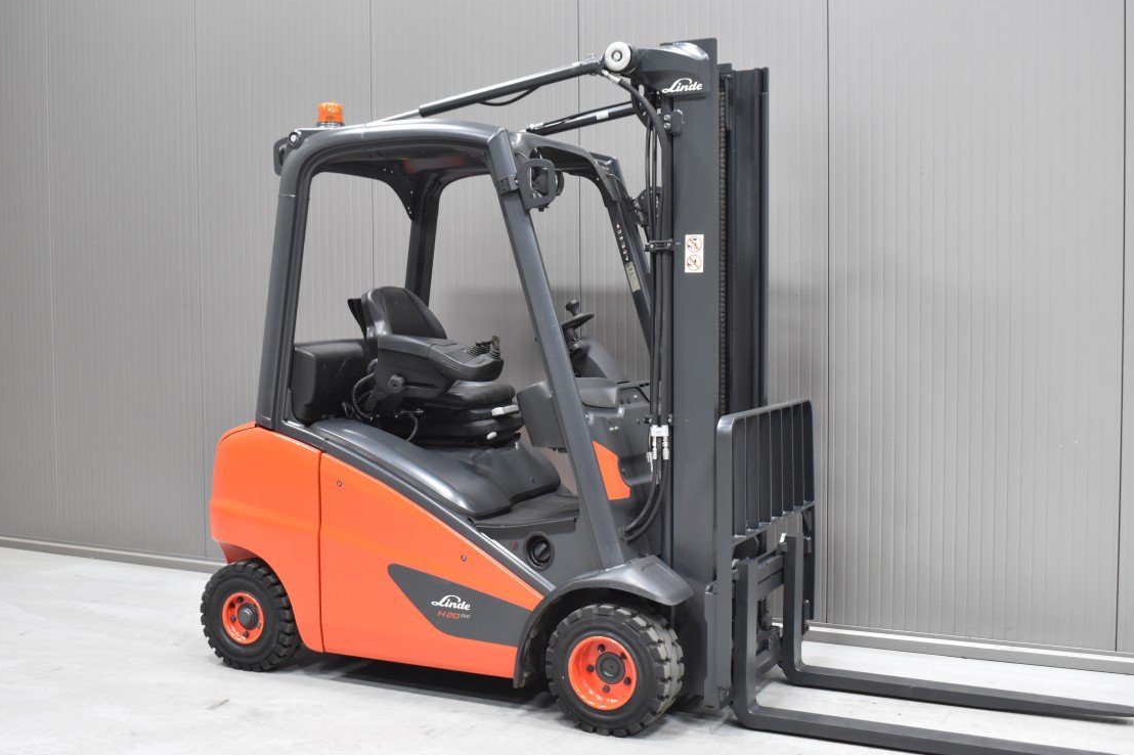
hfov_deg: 49.6
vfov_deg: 34.2
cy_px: 394
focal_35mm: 39
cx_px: 550
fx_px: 1228
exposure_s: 1/25
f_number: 5
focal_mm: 24
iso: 1600
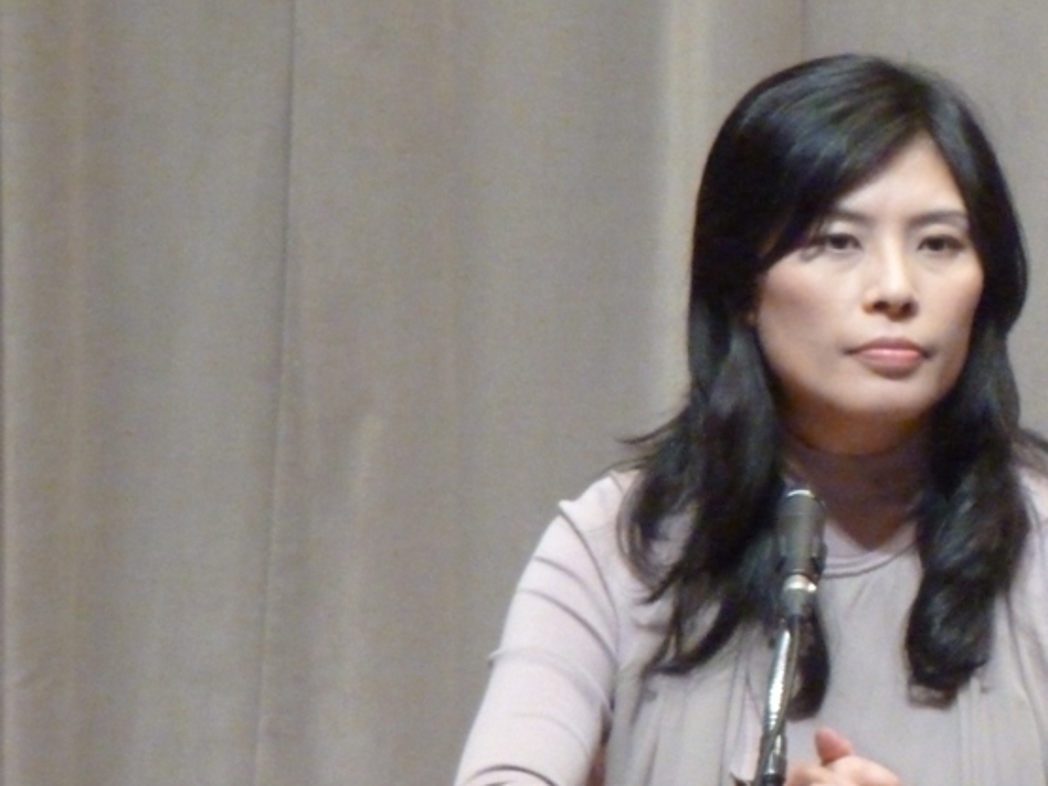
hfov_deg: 3.0
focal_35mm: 669
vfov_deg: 2.2
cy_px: 373
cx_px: 811
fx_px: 20254
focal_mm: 49.2
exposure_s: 1/60
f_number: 4.9
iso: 800
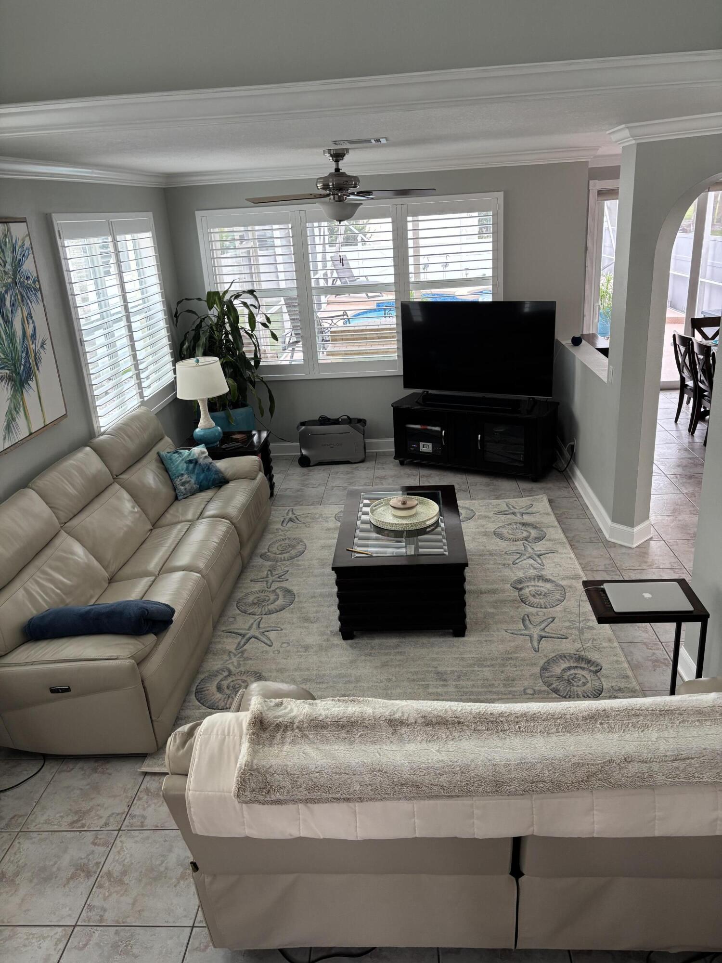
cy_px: 482
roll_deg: +2.4
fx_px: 723
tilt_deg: -20.4
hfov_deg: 53.1
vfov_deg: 67.3
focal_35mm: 26
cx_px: 361
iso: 100
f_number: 1.6
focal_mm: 5.96
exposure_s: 1/60
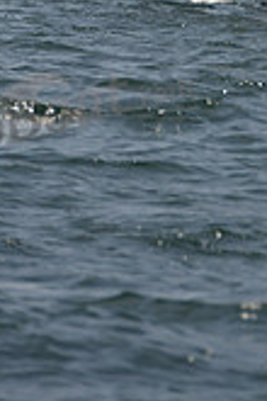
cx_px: 319
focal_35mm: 704
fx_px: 7831
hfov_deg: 2.0
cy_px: -284
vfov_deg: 2.9
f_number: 8
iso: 400
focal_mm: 200
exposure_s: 1/800
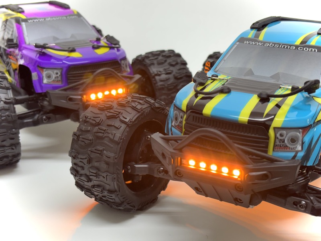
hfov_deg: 36.8
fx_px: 482
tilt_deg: -20.1
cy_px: 120
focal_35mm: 52
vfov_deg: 28.0
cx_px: 160
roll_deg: -1.0
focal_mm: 5.96
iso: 80
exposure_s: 1/100
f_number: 1.6
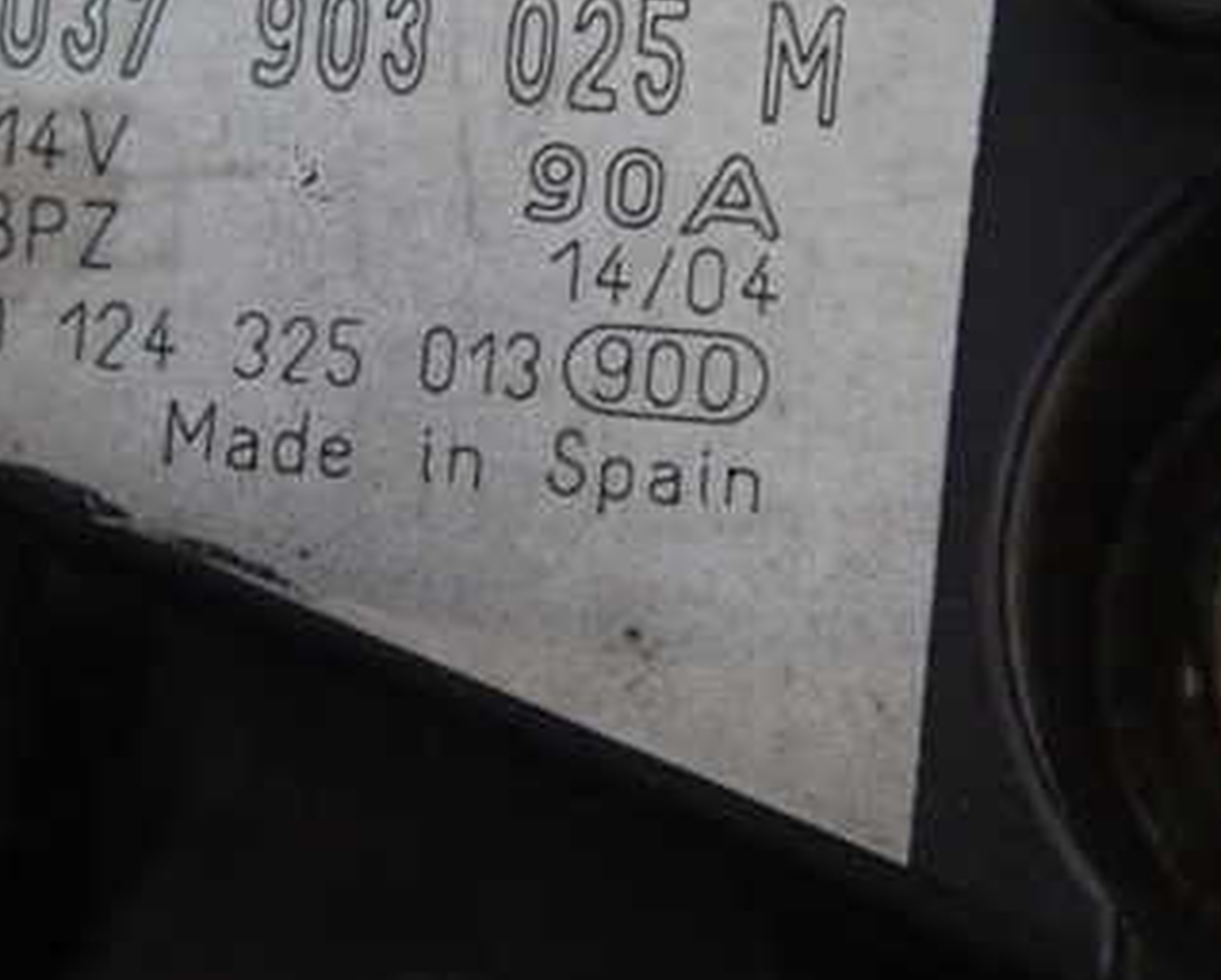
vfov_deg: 27.5
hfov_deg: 34.0
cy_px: 333
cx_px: 463
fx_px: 1990
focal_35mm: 55
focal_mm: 5.4
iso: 800
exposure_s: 1/50
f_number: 4.9
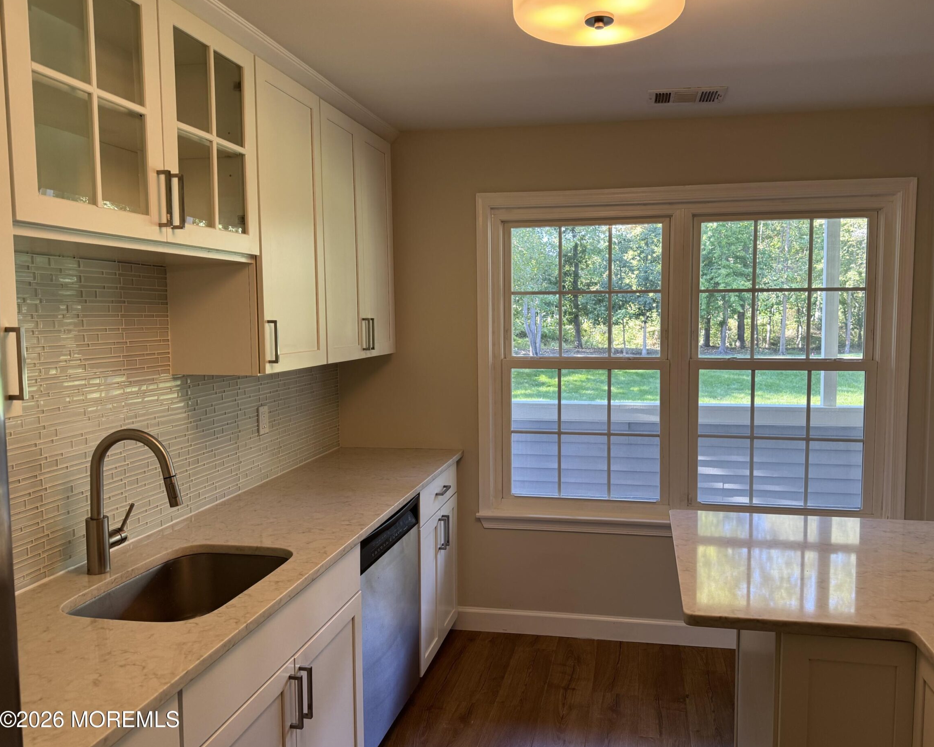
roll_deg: +0.0
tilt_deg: -5.5
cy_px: 366
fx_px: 719
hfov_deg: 65.9
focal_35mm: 26
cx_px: 516
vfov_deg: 54.9
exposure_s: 1/120
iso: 160
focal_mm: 6.76
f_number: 1.78
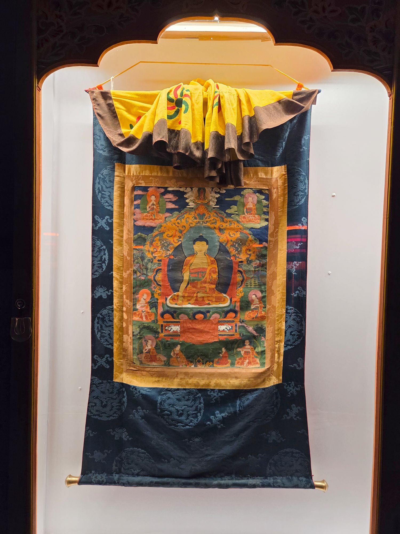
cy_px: 267
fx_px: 354
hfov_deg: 58.9
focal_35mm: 23
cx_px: 200
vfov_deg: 73.9
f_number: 1.8
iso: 320
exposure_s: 1/120
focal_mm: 5.4
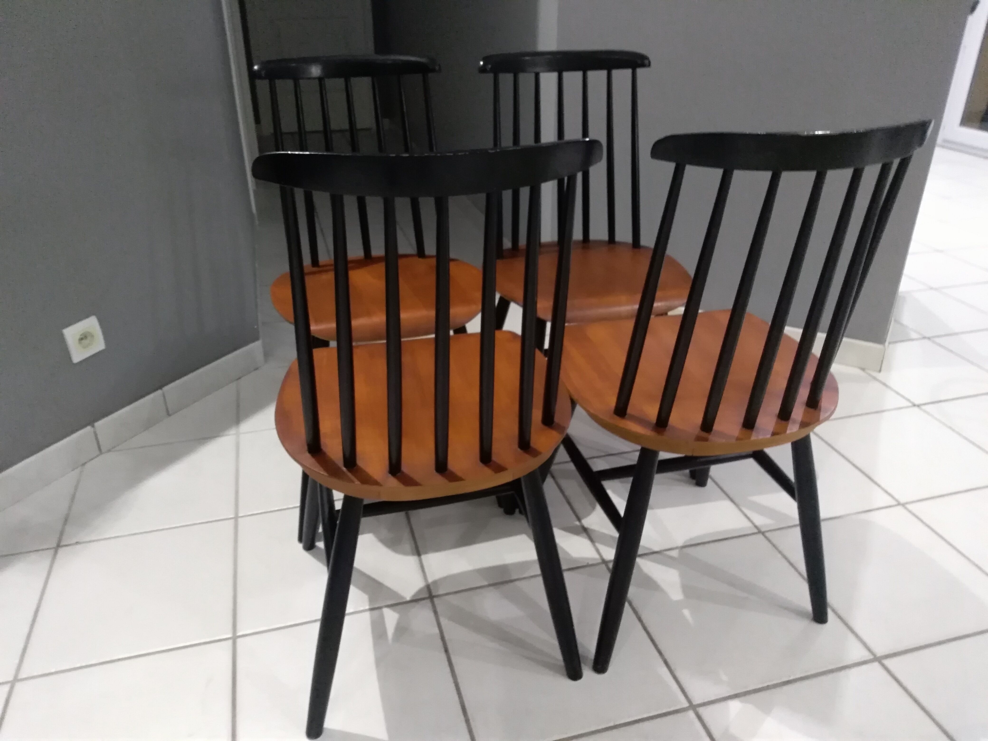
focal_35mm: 26
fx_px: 742
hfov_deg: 67.3
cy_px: 370
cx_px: 494
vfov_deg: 53.1
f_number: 2
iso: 944
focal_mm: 3.54
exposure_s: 1/14.3
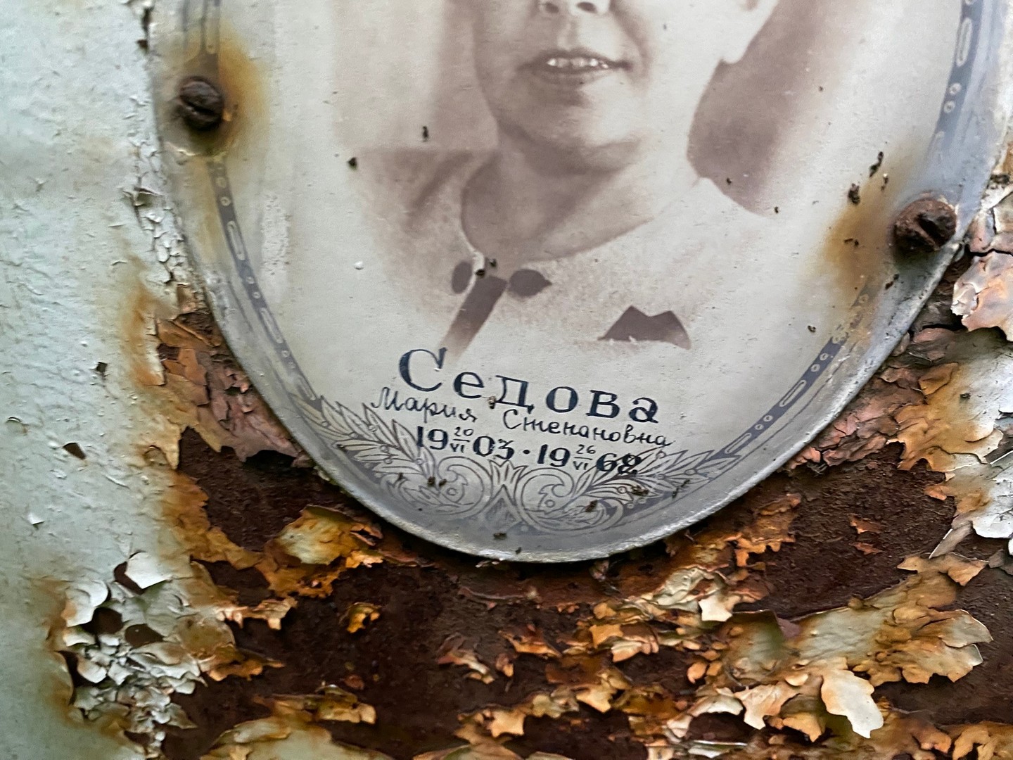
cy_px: 380
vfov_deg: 54.9
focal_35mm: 25
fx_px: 732
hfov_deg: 69.4
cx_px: 506
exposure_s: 1/31
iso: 640
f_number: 1.8
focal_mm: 4.25
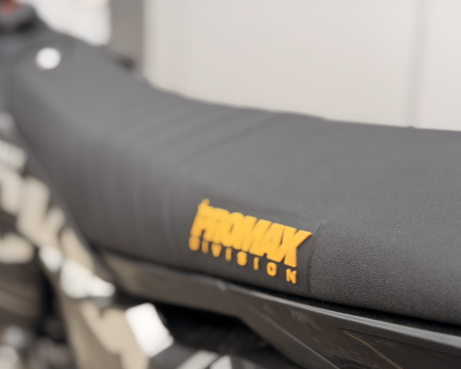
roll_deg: -2.7
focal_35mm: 51
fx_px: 696
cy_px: 184
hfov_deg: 36.7
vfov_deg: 29.7
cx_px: 225
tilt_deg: -14.5
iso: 80
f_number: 1.78
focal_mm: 6.76
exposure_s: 1/366
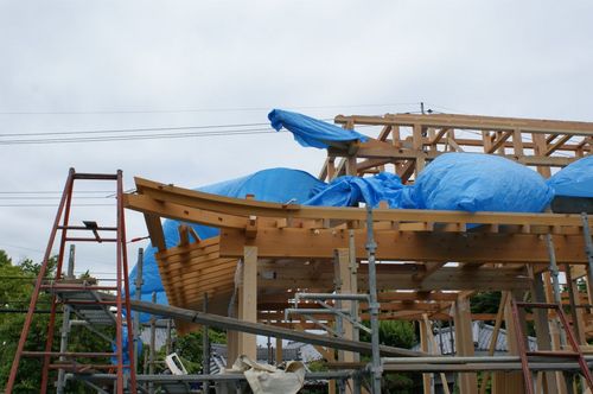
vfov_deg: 34.1
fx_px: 642
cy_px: 197
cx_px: 296
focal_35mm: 39
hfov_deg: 49.6
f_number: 9
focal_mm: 26
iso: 100
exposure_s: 1/250
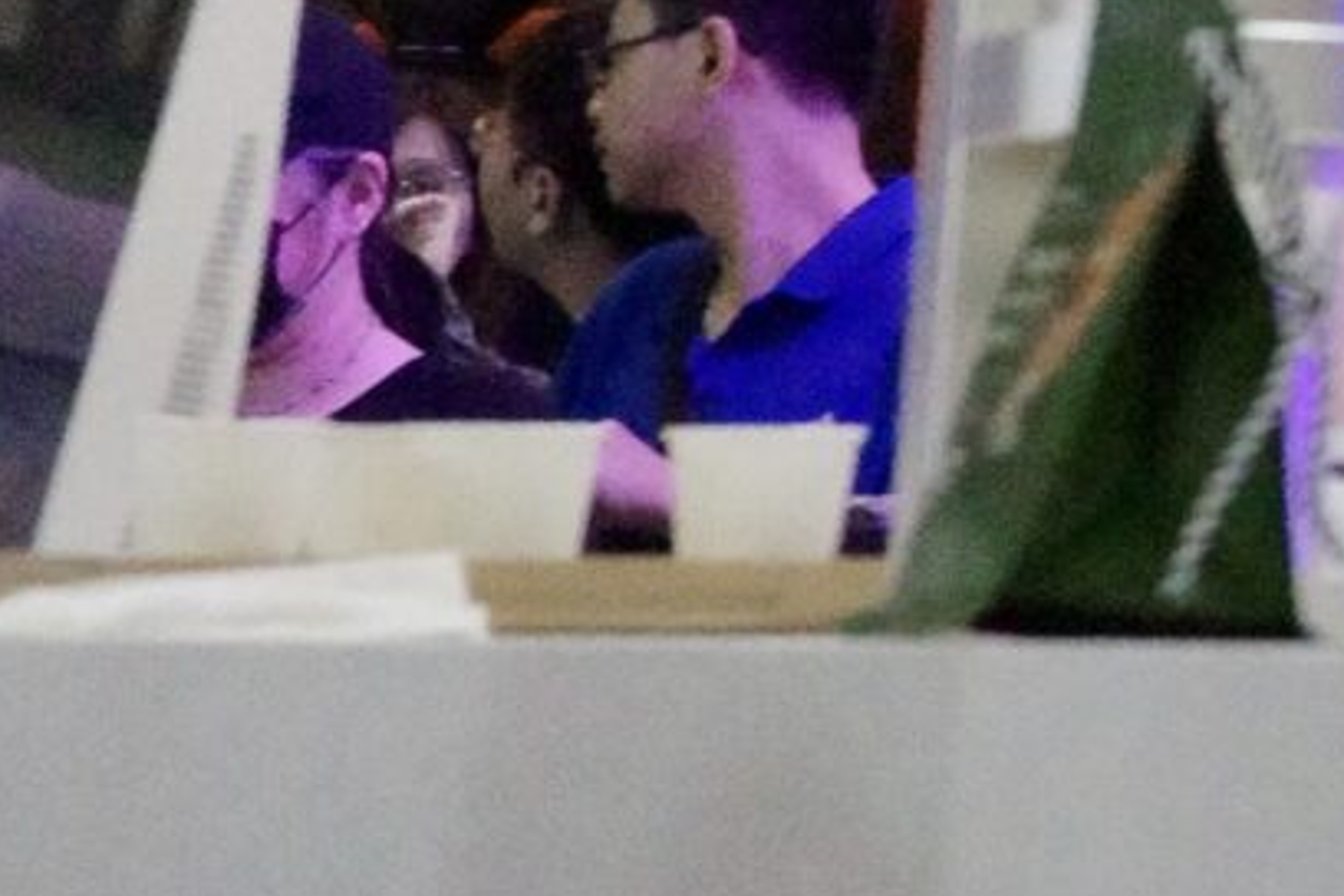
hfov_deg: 7.3
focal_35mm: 251
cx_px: 3917
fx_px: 9370
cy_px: -1174
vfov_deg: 5.3
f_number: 5
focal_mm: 26
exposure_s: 1/640
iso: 6400
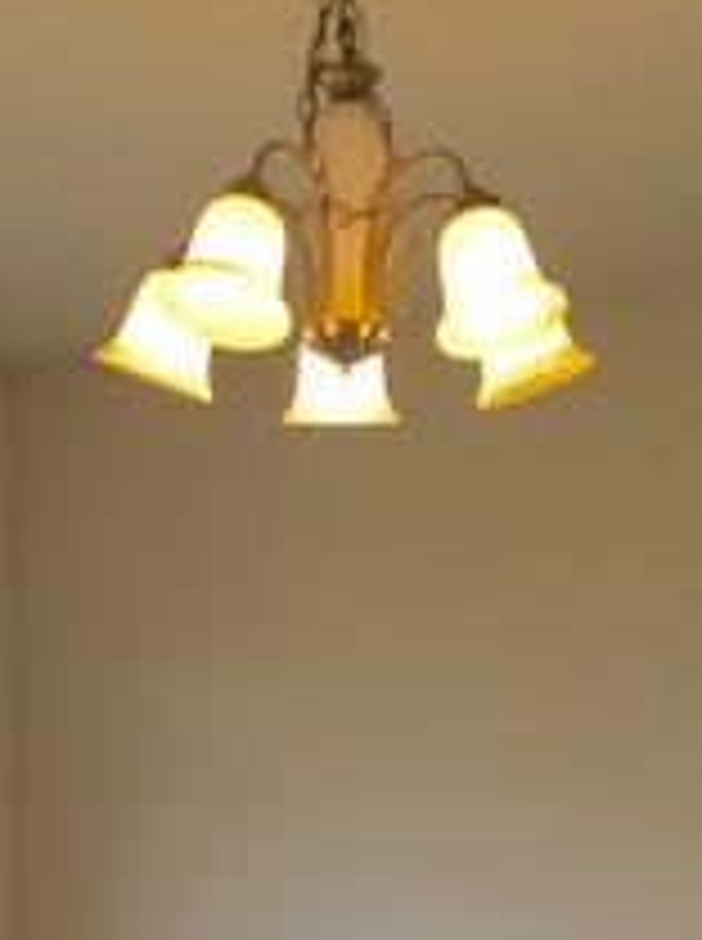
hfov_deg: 16.5
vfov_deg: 20.4
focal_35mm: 89
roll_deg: +1.0
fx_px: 2414
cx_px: 356
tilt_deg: -2.1
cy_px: 1165
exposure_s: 1/120
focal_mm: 4.15
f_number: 2.2
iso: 32
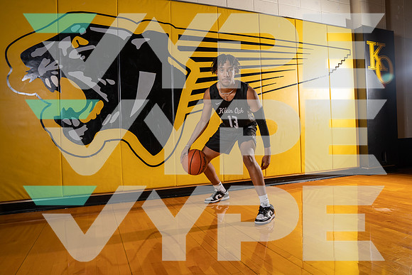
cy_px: 138
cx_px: 206
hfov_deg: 73.7
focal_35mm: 24
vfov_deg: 53.2
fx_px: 275
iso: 320
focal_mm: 24
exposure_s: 1/200
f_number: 6.3
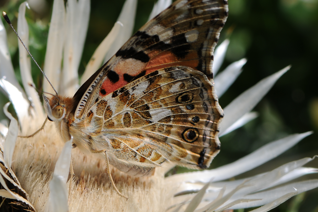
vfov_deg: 4.9
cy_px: 80
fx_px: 2469
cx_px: 135
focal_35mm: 280
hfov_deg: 7.4
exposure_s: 1/320
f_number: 9
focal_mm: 105
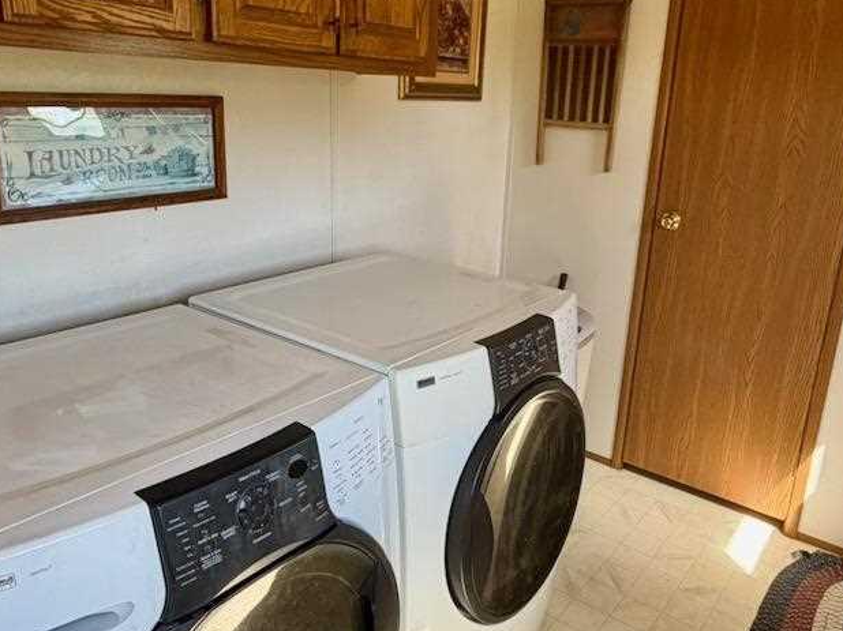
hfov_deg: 61.6
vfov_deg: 48.2
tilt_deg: -17.2
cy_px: 296
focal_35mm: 29
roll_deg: -2.6
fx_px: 706
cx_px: 449
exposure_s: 1/121
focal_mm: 2.22
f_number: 2.2
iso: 80
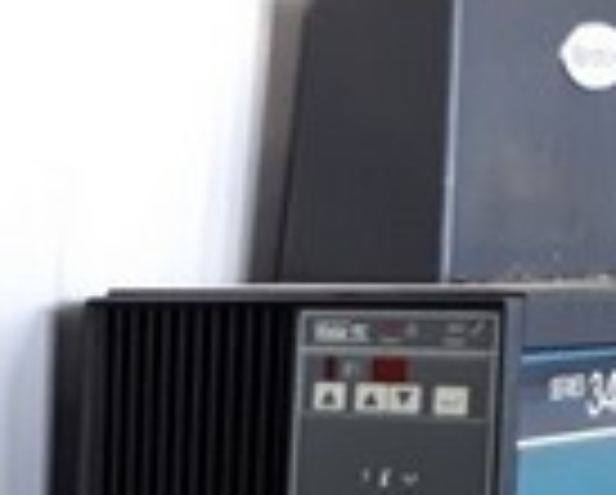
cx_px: -292
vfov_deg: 11.8
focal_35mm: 123
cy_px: 814
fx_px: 2246
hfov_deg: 14.6
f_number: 1.9
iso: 200
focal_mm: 3.6
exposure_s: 1/25
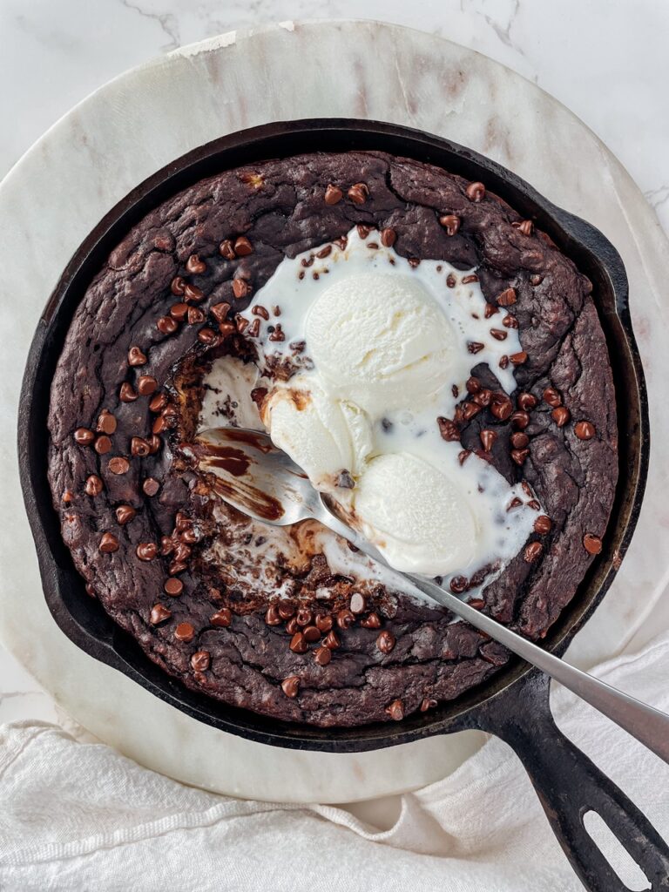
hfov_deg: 53.1
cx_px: 334
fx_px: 670
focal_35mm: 26
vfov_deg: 67.3
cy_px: 446
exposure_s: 1/400
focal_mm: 4.2
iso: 50
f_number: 1.6
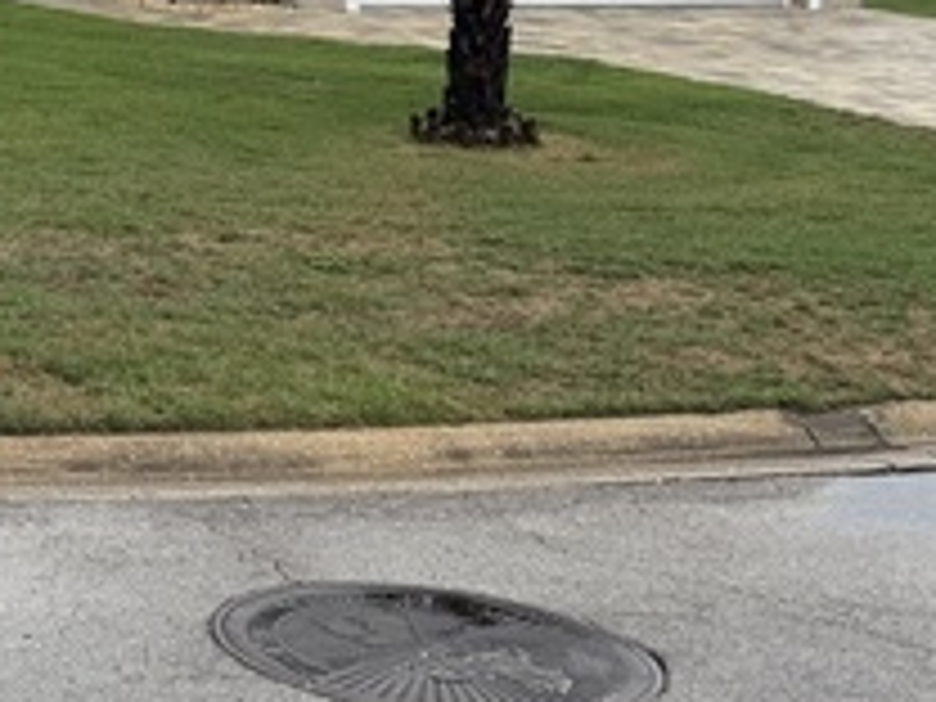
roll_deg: +0.2
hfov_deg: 22.1
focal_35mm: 77
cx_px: -362
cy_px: 4
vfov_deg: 18.6
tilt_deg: -2.7
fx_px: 2082
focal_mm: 6.76
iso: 80
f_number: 1.78
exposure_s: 1/2232
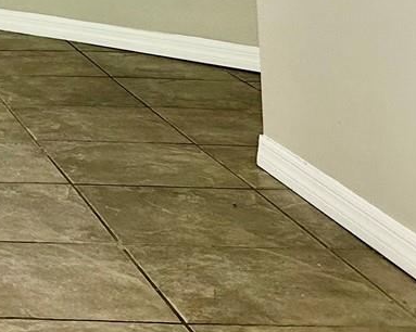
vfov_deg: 12.8
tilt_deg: +4.5
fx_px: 1304
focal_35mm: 106
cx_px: -430
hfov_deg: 14.7
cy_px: -317
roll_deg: +0.5
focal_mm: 5.7
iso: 100
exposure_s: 1/120
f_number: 1.5
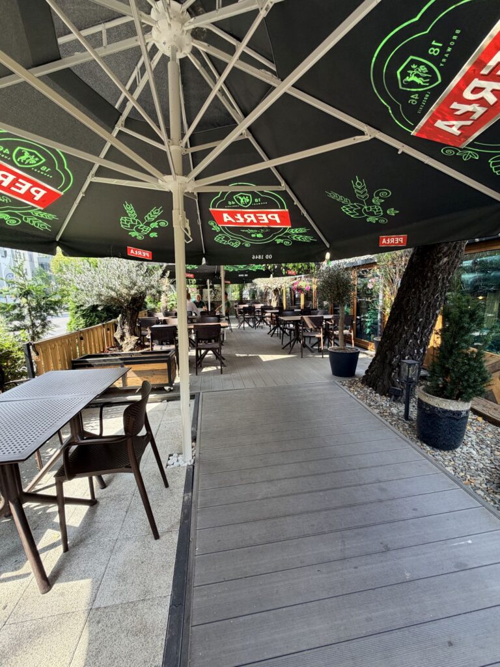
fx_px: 270
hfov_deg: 85.7
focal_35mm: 14
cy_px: 334
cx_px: 250
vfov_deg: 102.1
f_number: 2.2
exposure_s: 1/158
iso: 40
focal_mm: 2.22
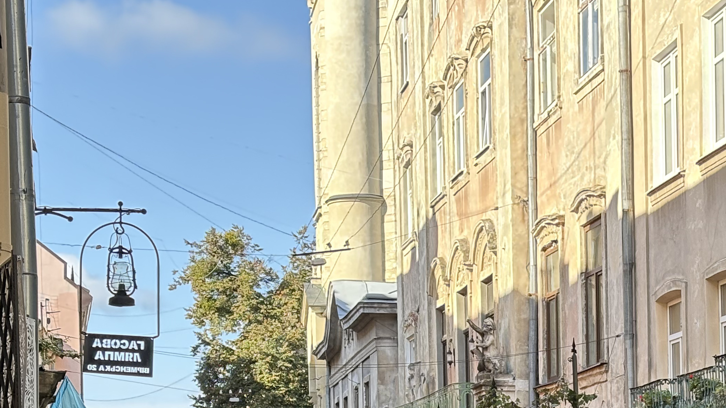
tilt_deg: +1.3
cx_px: 608
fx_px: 2098
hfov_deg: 19.4
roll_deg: +1.1
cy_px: 520
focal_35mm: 109
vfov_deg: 10.9
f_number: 1.6
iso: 40
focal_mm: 5.96
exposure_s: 1/404
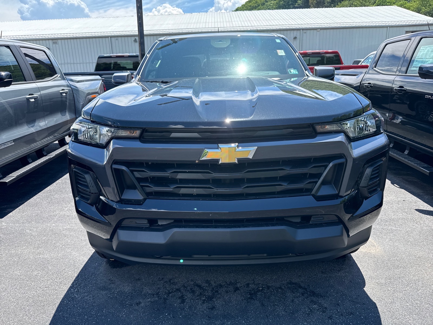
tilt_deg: -15.4
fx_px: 300
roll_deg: +0.6
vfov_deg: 56.8
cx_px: 216
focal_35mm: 24
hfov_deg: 71.6
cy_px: 162
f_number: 1.78
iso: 100
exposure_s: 1/1653
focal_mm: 6.76
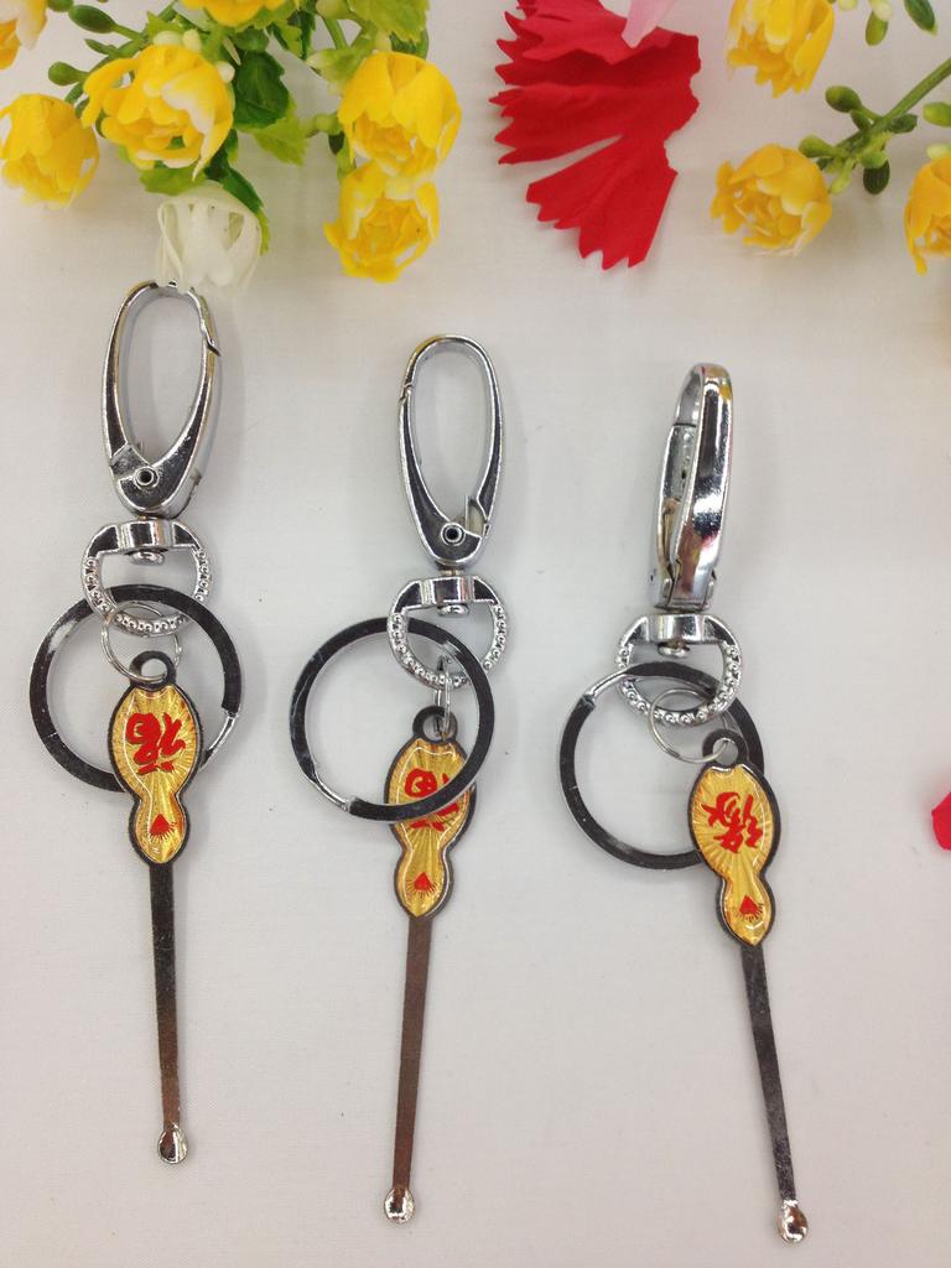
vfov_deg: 52.6
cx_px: 476
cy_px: 634
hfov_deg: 40.7
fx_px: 1282
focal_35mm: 35
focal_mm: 4.28
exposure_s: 1/24
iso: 64
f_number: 2.4
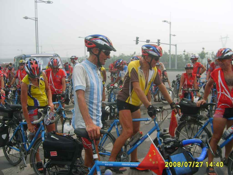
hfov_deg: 52.6
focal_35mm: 35
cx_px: 116
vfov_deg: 40.7
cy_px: 88
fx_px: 236
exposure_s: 1/1000
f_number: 2.8
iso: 50
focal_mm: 5.8
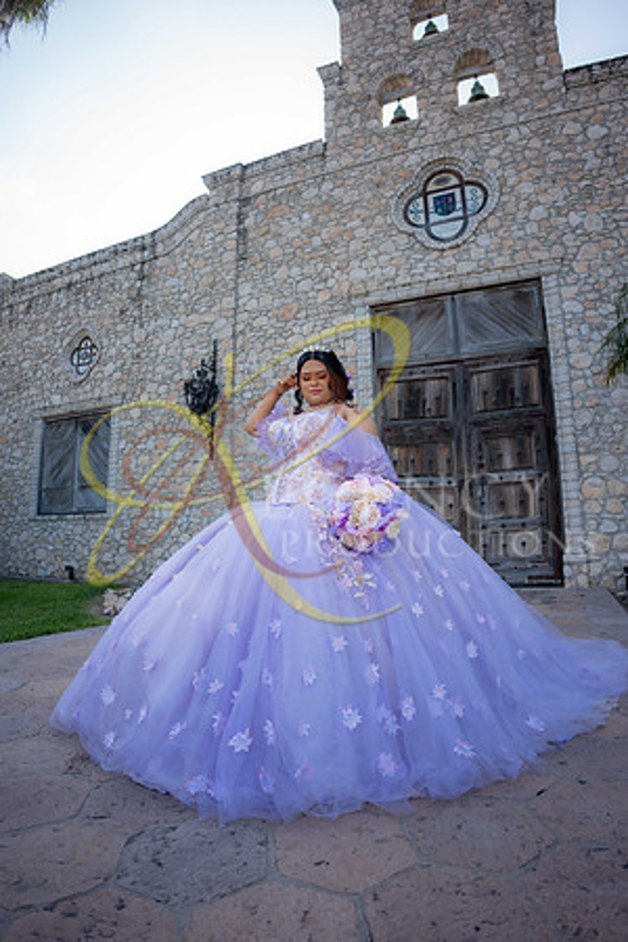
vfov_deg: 84.0
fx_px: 523
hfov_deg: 61.9
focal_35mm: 20
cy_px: 471
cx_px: 314
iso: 125
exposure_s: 1/800
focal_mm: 20
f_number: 2.8
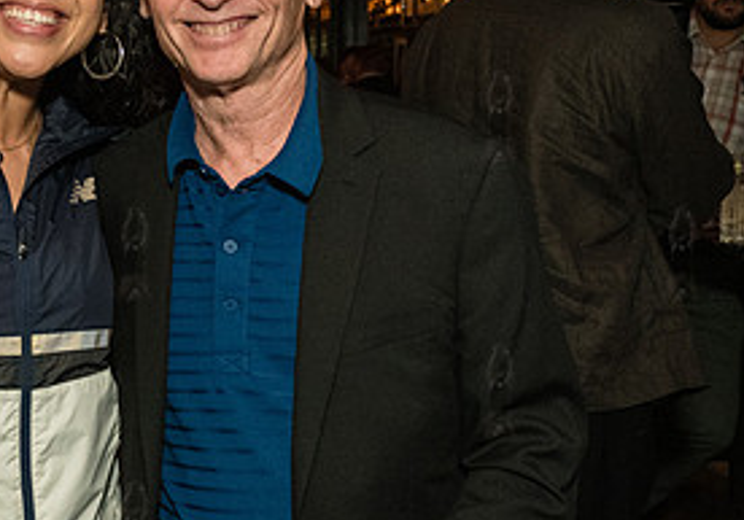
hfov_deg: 30.0
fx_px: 1343
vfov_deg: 21.9
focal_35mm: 64
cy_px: 202
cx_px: 121
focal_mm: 27
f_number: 4
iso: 6400
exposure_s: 1/200
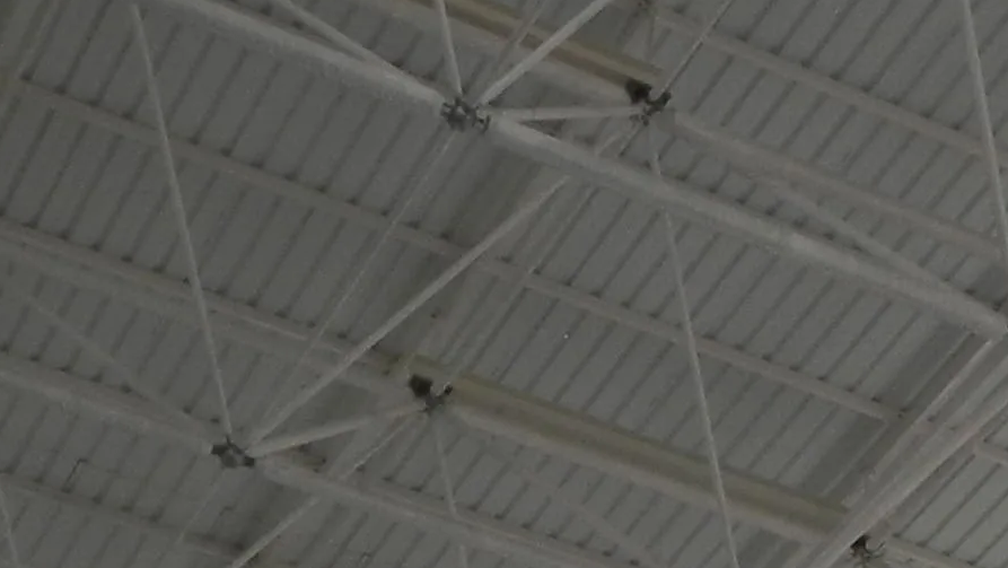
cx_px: 1148
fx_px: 3449
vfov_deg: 9.2
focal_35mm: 129
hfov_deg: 16.1
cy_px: 820
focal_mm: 5.2
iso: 160
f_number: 6.3
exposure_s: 1/307
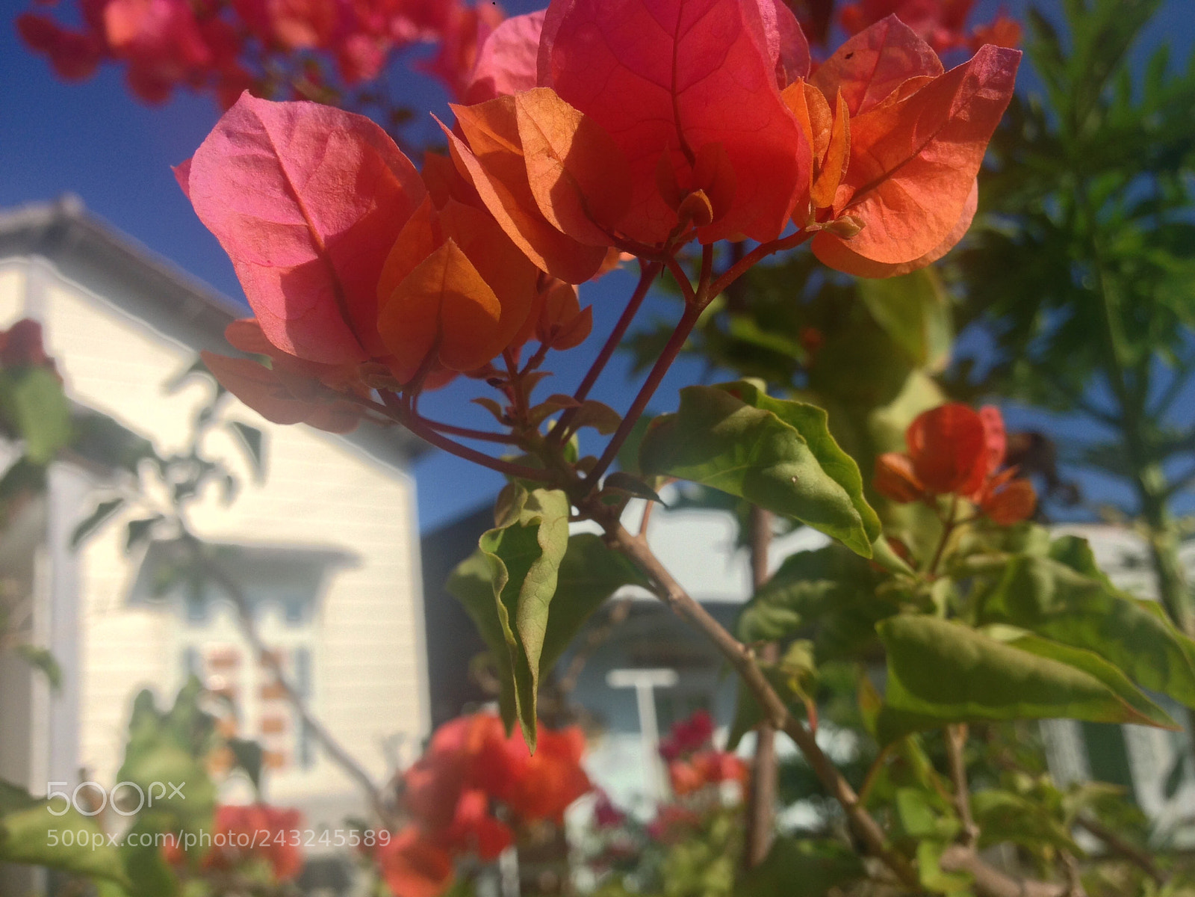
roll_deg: +4.9
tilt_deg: +16.4
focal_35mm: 33
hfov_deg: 55.4
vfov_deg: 42.9
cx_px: 598
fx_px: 1139
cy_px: 448
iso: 50
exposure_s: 1/1427
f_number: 2.4
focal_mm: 4.12
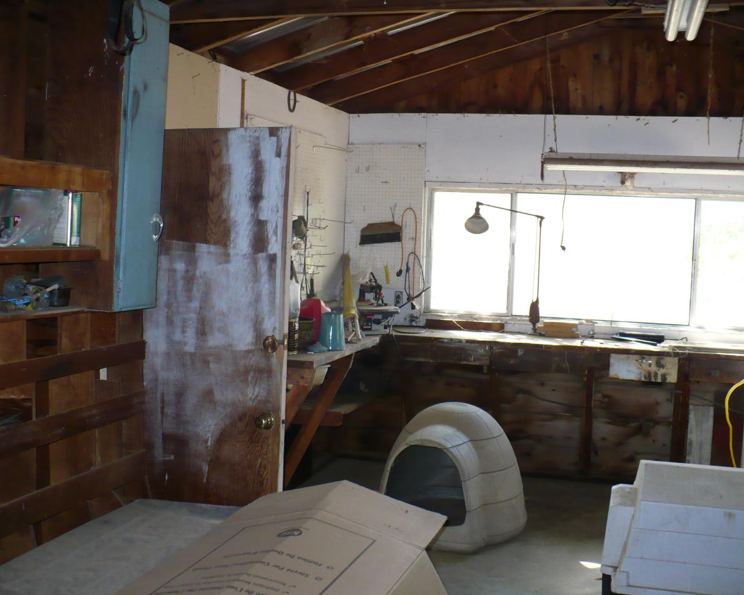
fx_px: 859
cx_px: 384
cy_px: 299
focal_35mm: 39
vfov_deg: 38.2
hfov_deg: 46.8
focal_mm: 6.1
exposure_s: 1/30
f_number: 2.8
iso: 200
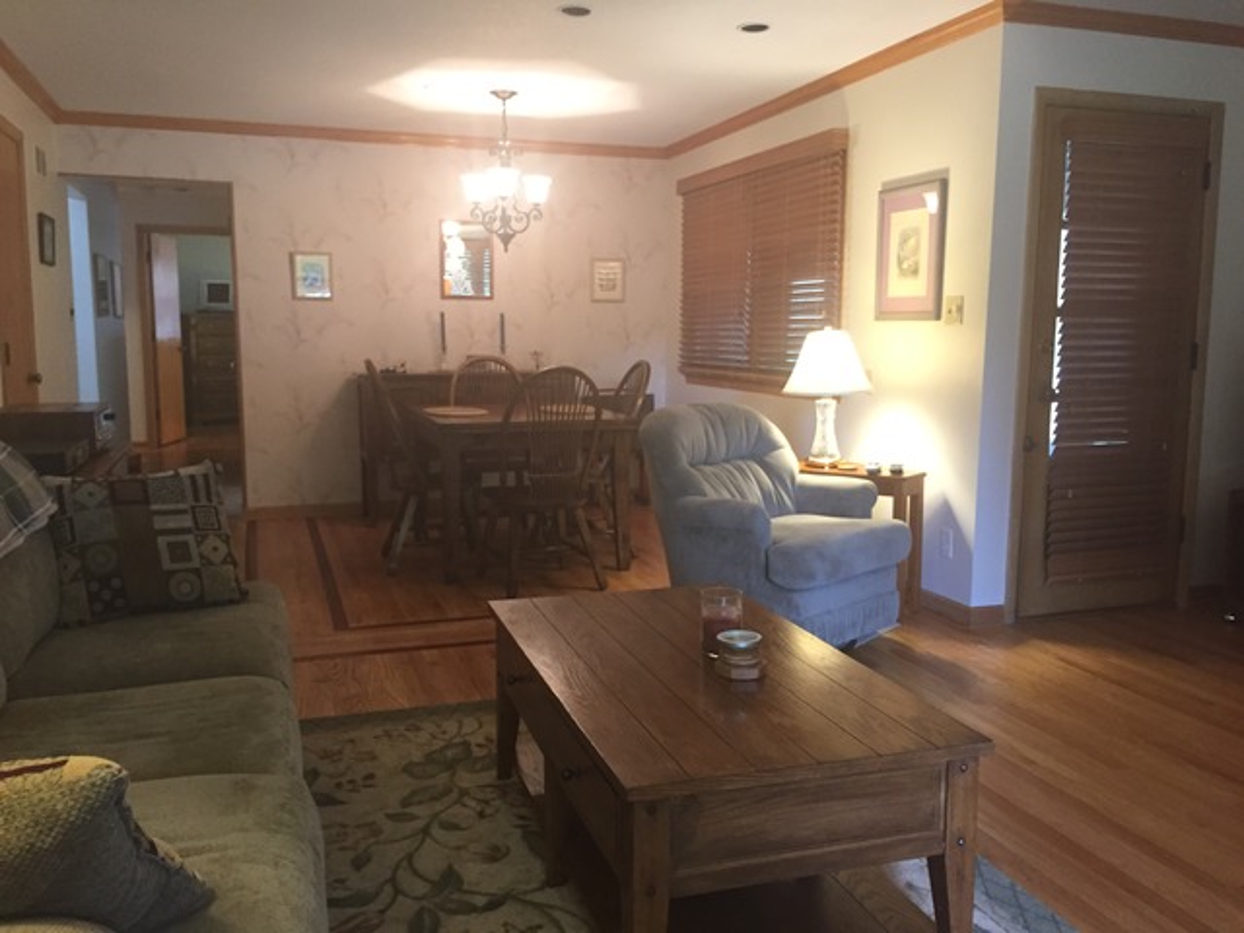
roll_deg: -0.6
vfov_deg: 48.2
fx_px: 1042
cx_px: 622
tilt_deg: -7.8
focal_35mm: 29
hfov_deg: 61.7
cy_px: 466
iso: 200
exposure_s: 1/30
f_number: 2.2
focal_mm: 4.15
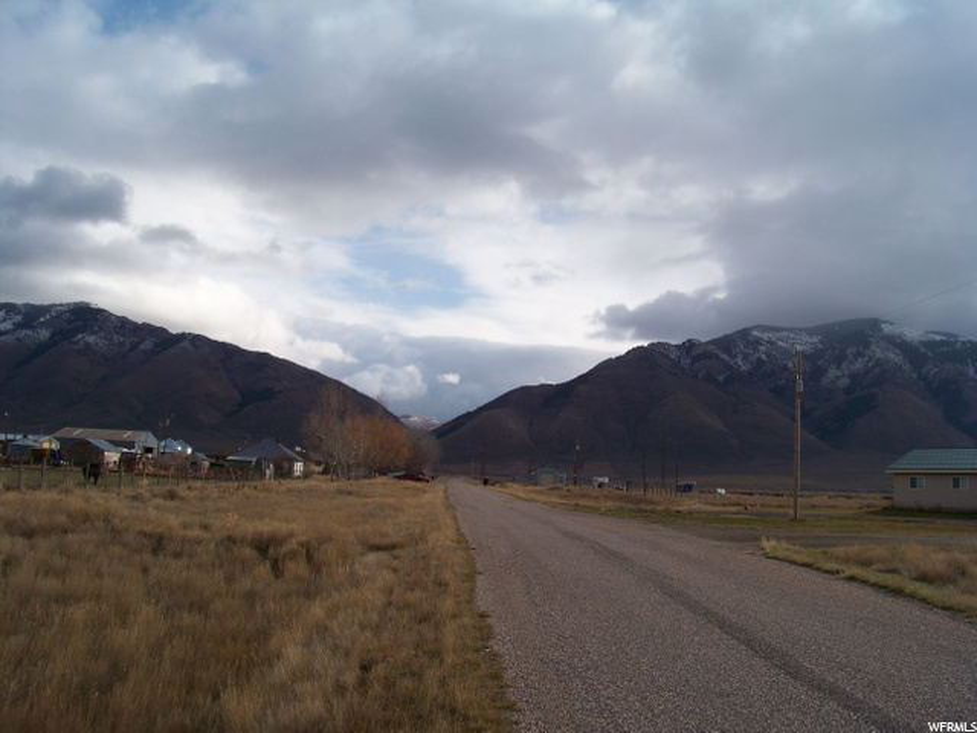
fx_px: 931
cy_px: 366
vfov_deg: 42.9
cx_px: 488
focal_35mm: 33
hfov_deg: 55.4
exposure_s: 1/640
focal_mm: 5.85
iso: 64
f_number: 4
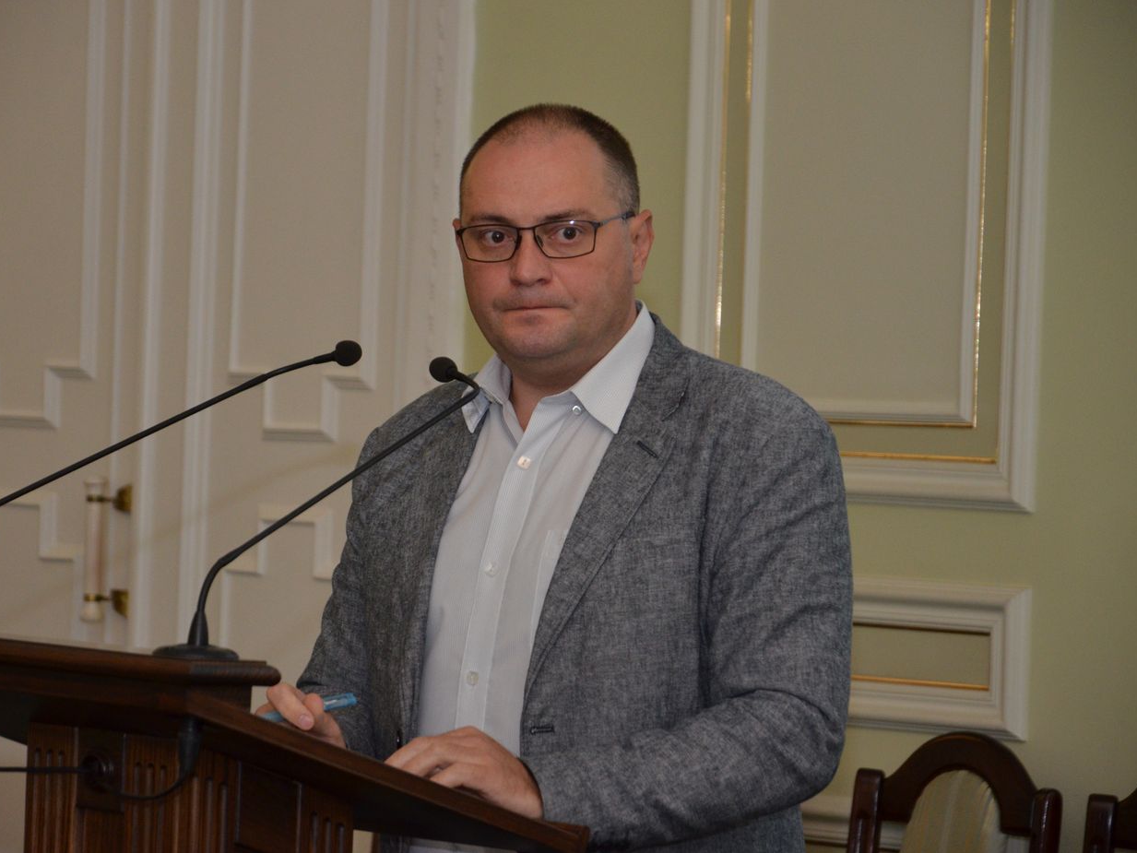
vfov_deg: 8.7
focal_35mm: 172
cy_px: 426
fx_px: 5635
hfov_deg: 11.5
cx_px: 504
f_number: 5.6
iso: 800
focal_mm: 105
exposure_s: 1/200
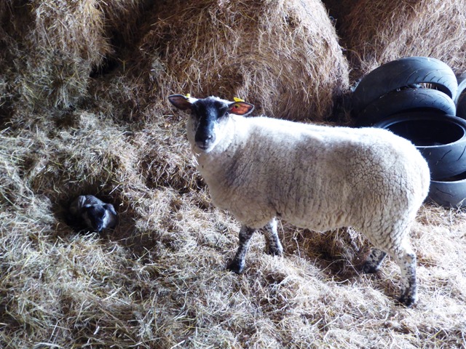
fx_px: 619
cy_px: 174
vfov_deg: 31.5
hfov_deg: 41.2
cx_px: 233
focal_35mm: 46
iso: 400
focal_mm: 7.8
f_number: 3.9
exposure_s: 1/8
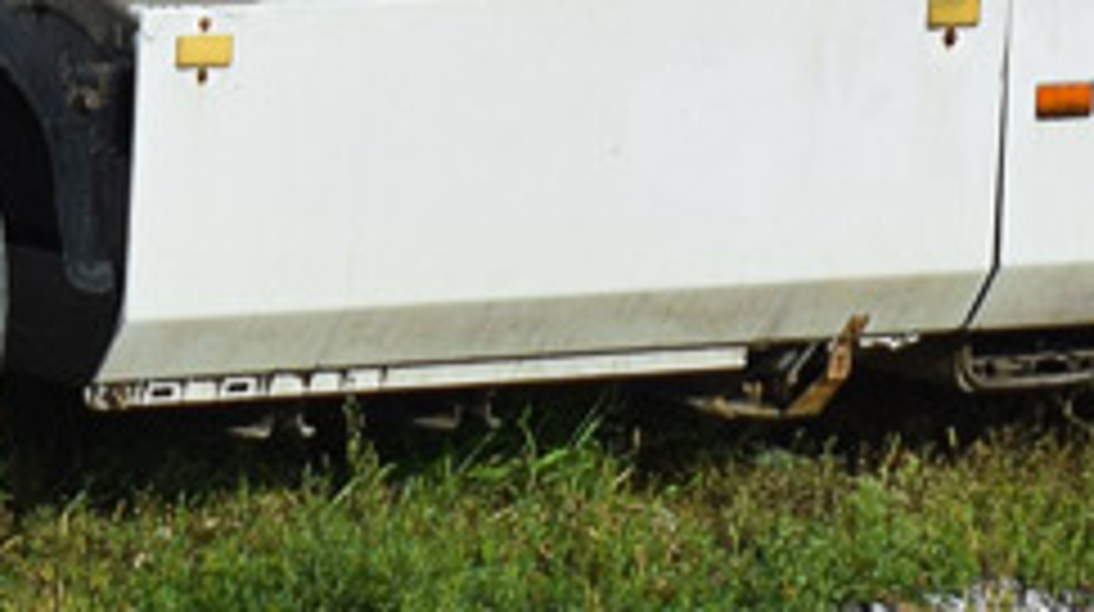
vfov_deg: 2.8
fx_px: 12389
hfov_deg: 5.1
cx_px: 666
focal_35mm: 428
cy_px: -900
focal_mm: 55
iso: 200
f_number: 6.3
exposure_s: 1/800
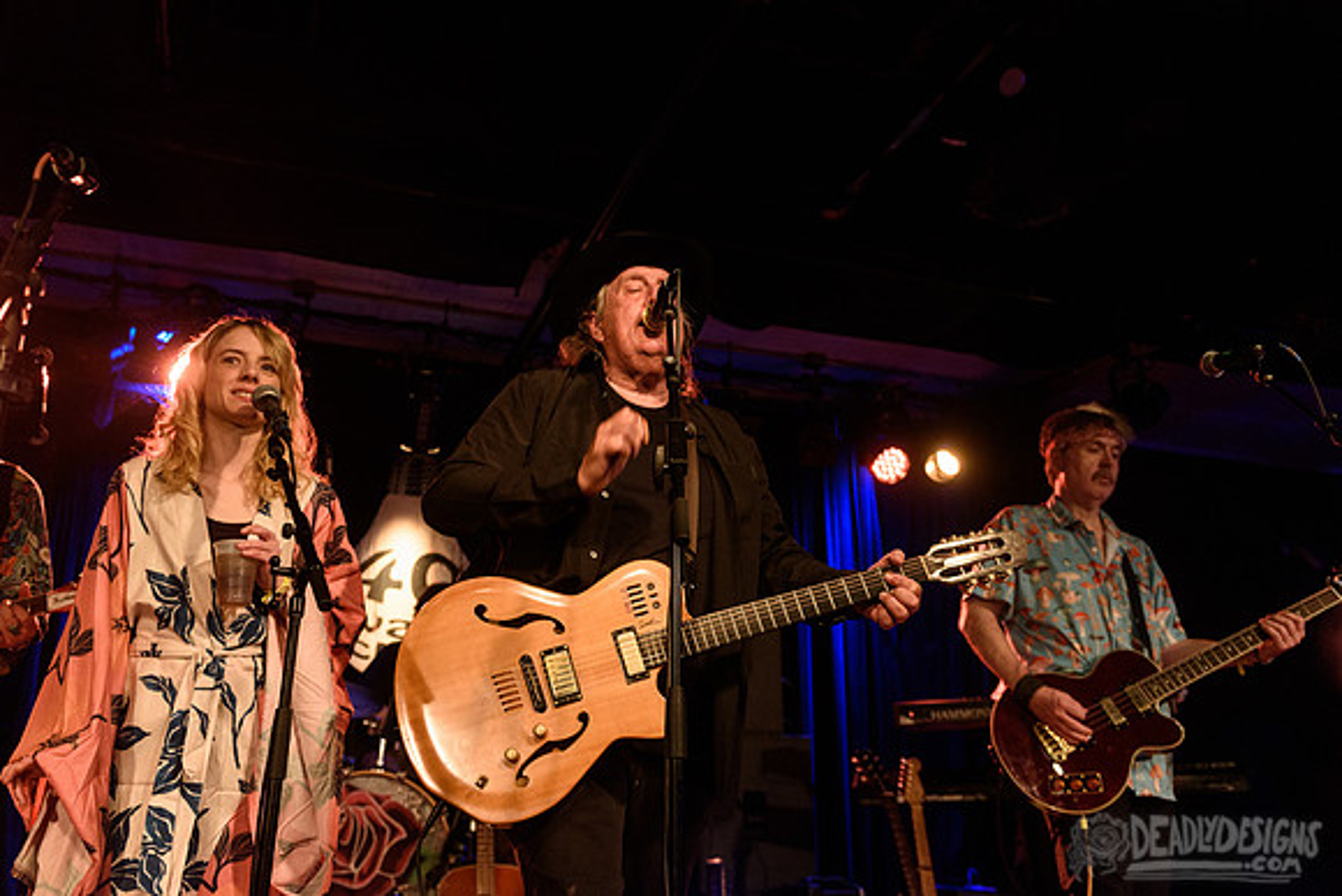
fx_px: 1216
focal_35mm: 33
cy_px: 425
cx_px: 638
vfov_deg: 40.4
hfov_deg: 57.8
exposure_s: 1/160
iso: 2500
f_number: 3.2
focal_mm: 31
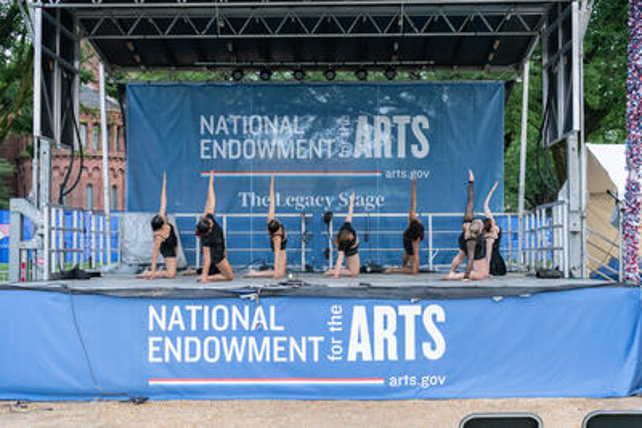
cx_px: 321
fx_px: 856
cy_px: 214
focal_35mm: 48
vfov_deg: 28.1
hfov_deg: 41.1
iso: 1600
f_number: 4
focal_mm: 48
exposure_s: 1/400
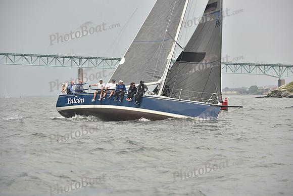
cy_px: 98
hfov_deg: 15.2
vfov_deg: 10.2
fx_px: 1099
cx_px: 146
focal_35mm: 135
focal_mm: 135
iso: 250
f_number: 5.6
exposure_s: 1/500
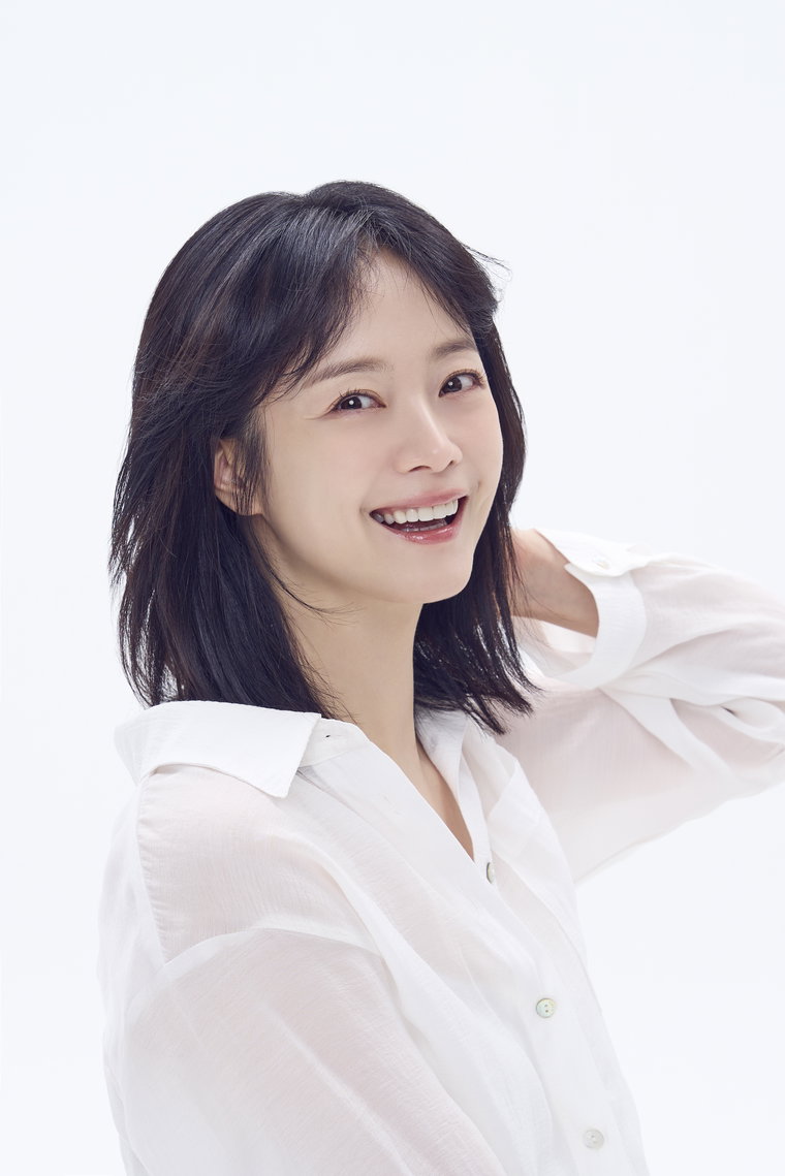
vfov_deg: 16.1
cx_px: 392
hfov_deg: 10.8
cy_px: 588
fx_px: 4151
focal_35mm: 127
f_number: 6.3
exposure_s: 1/160
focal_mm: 85
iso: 100
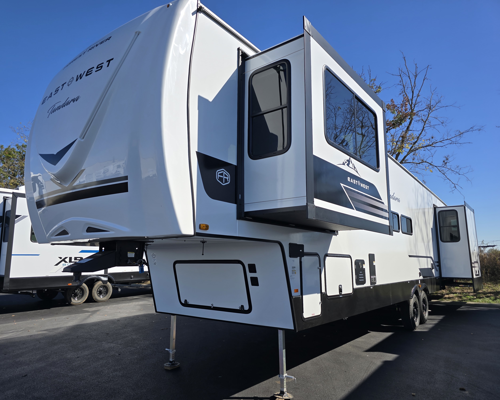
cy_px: 200
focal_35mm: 24
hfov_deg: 70.2
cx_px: 235
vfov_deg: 58.8
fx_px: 355
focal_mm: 6.3
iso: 12
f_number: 1.7
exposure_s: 1/1030
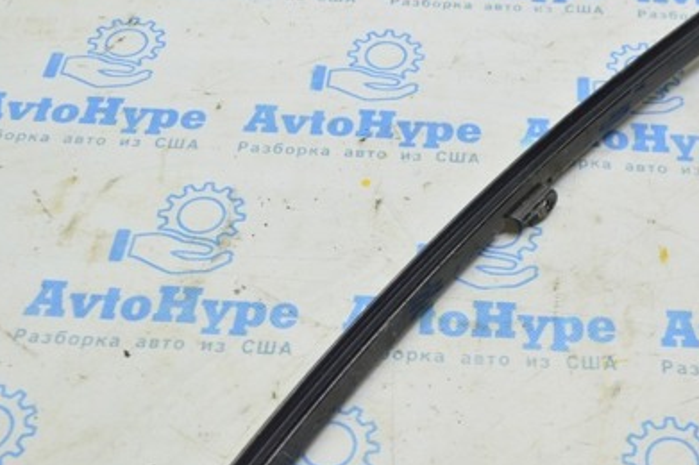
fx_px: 1048
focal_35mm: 54
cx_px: 484
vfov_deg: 25.0
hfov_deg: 36.4
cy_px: 278
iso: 400
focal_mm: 22
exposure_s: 1/20
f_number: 5.6
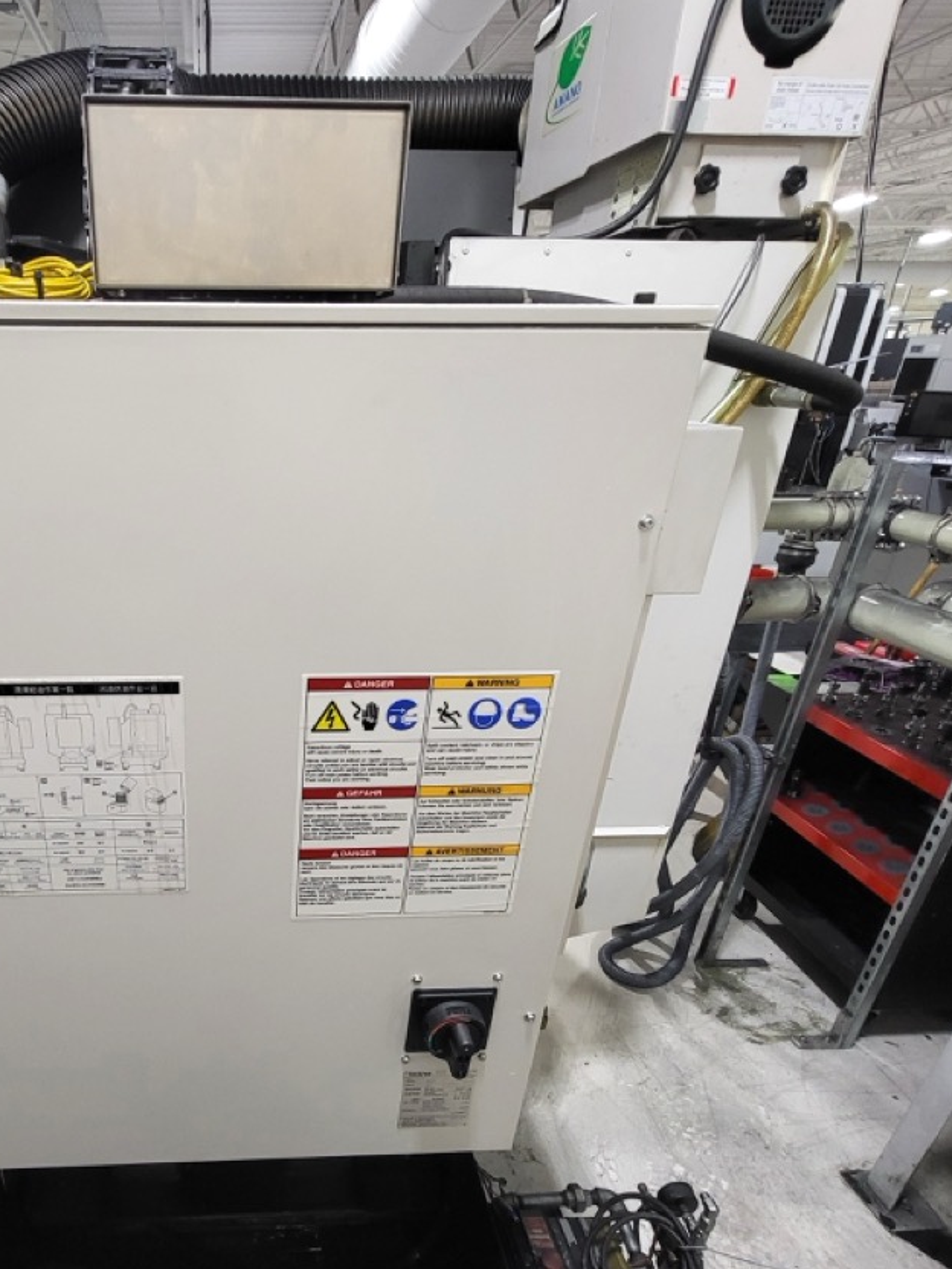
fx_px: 733
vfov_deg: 80.9
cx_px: 227
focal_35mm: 20
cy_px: 750
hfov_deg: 61.9
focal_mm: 1.74
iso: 250
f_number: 2.2
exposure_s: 1/60
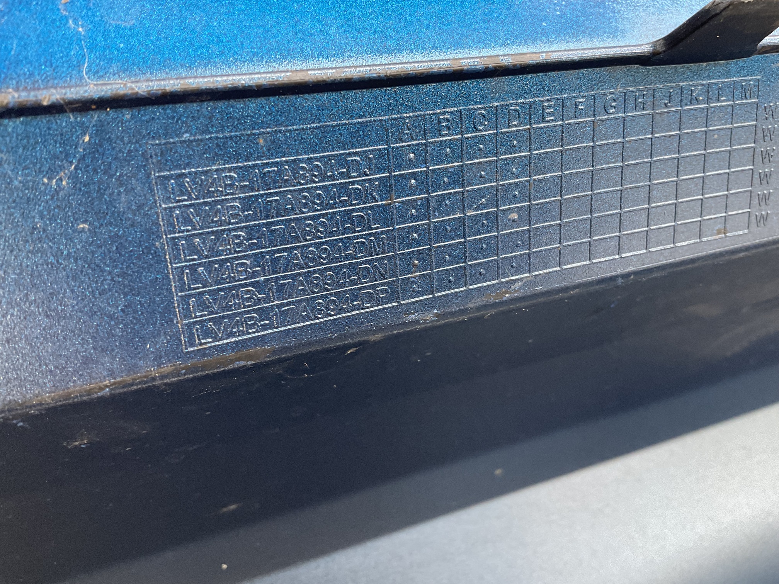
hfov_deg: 61.7
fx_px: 653
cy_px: 292
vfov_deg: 48.2
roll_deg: +11.8
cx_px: 390
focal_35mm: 29
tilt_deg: +0.3
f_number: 1.8
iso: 100
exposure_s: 1/60
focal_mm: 3
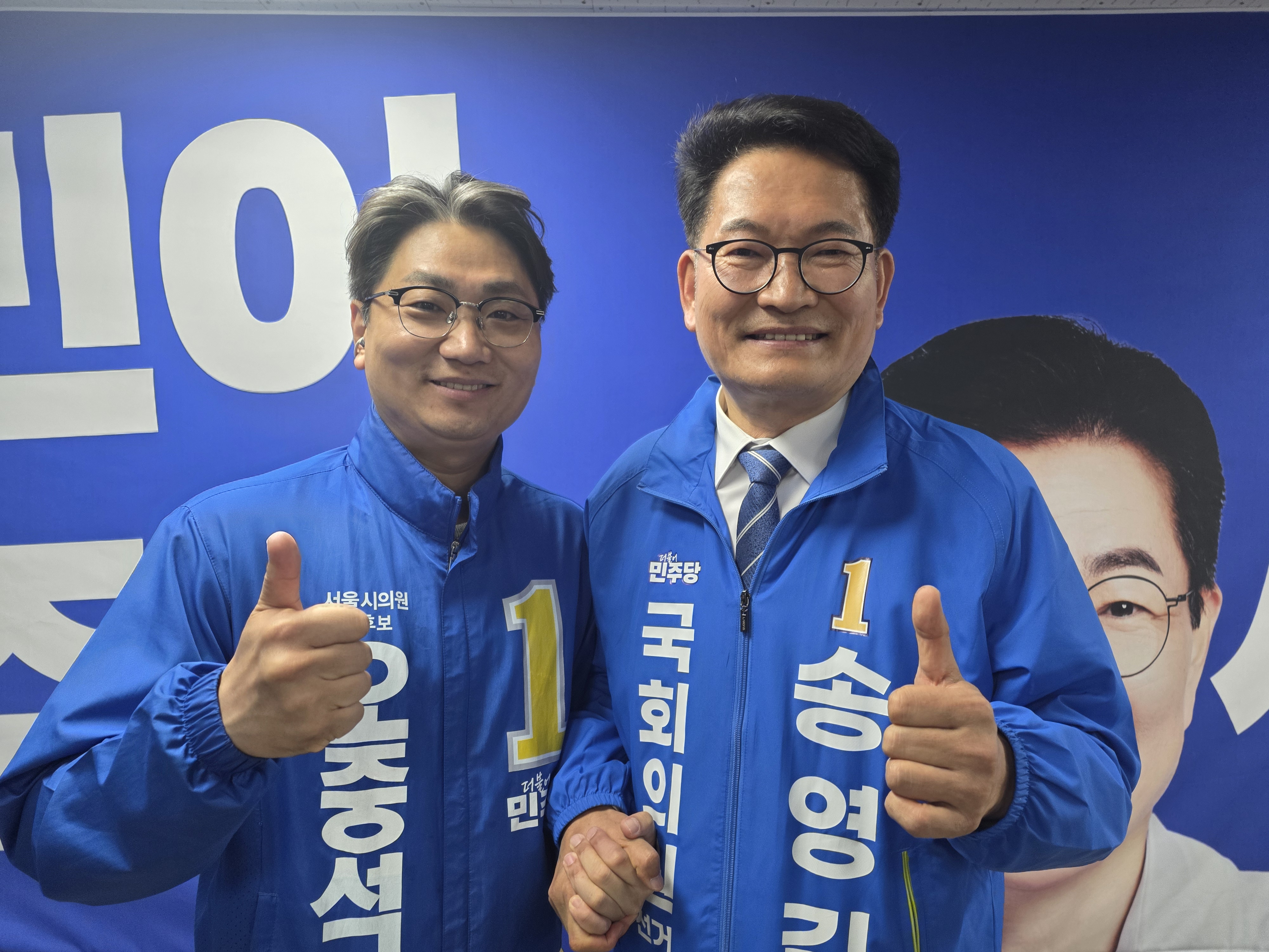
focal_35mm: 23
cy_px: 476
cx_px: 634
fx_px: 843
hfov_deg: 73.9
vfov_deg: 58.9
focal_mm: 6.25
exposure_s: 1/120
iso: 200
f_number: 1.7
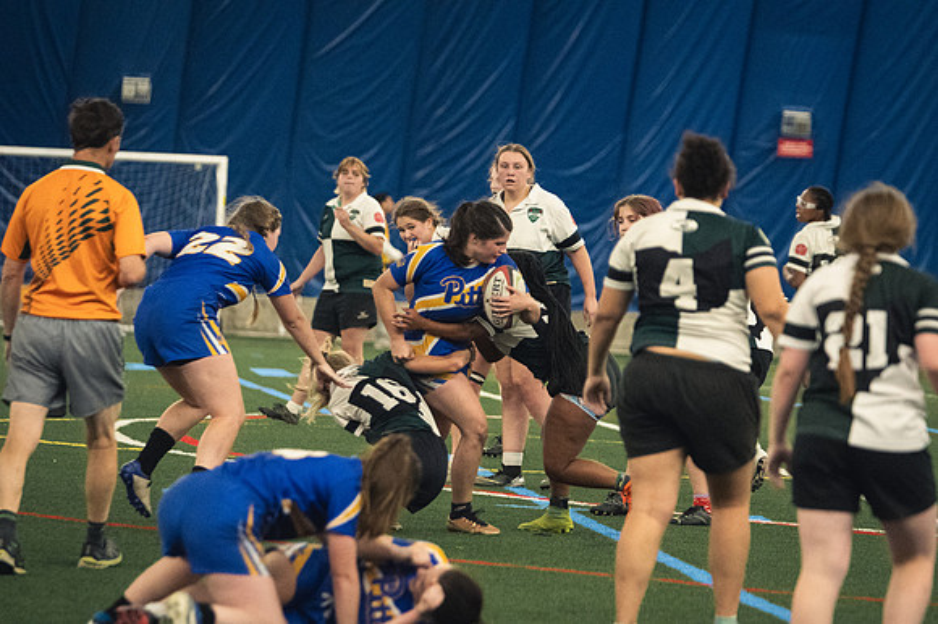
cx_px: 469
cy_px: 312
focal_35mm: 232
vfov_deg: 5.9
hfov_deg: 8.9
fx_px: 6041
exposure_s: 1/500
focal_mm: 155
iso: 9000
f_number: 2.8
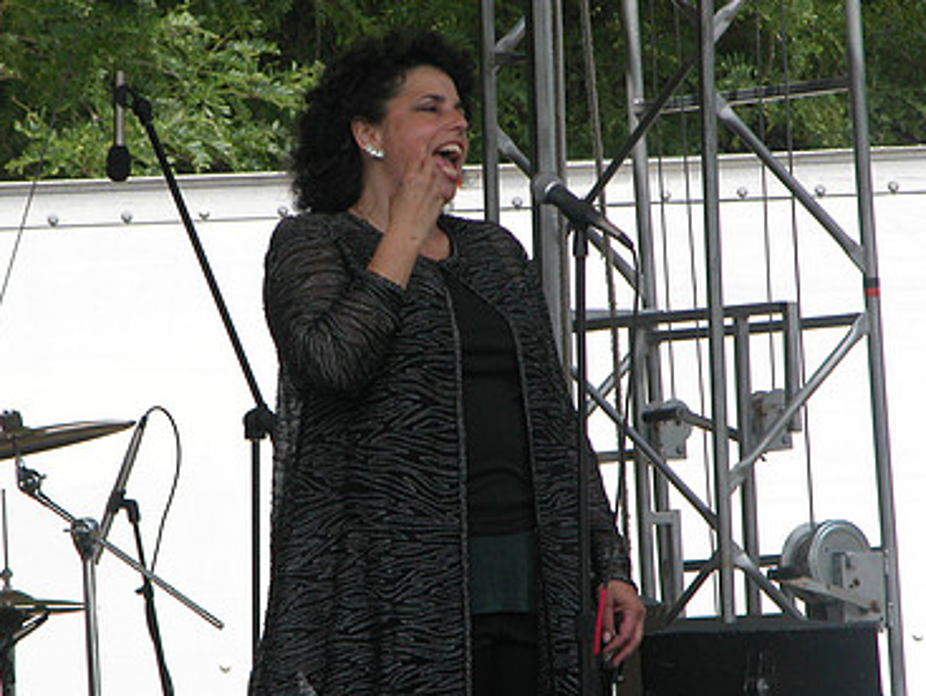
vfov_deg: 3.4
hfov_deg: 4.5
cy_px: 382
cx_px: 421
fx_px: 11835
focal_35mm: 442
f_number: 5.9
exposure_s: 1/304
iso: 100
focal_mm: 71.2
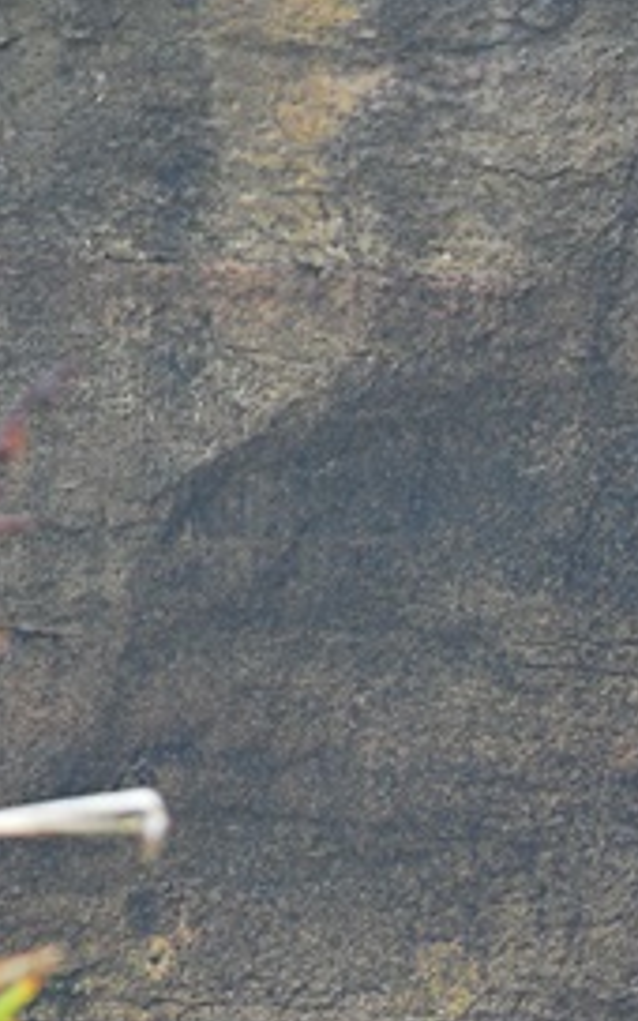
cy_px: 1107
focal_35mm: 474
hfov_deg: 2.8
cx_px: 882
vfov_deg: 4.4
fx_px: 13173
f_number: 5.6
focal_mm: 105
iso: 400
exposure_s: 1/100
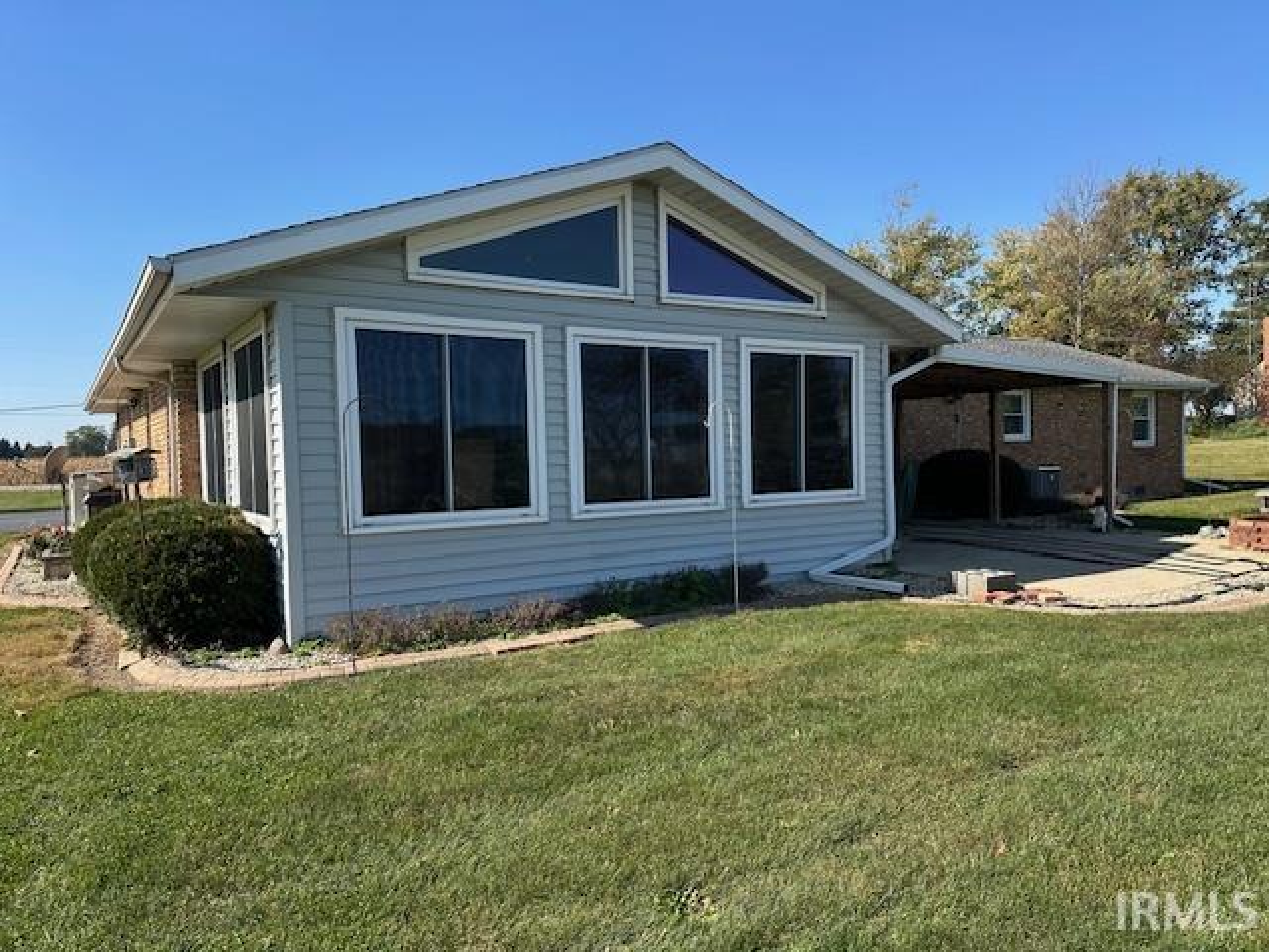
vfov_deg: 56.8
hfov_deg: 71.6
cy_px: 476
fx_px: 880
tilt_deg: -2.1
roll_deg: +2.0
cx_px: 634
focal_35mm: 24
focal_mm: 6.86
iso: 80
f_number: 1.78
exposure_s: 1/2660
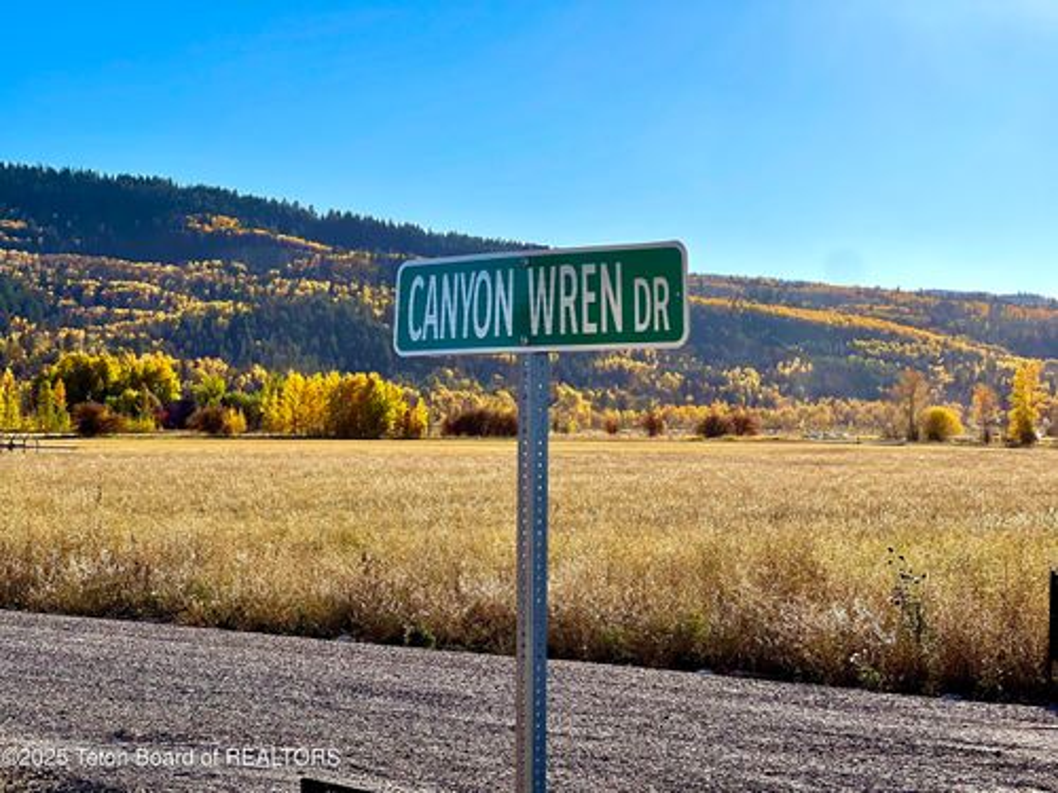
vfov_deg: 19.1
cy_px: 396
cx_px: 529
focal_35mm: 77
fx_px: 2353
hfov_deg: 25.3
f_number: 2.8
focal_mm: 9
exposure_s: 1/935
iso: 32
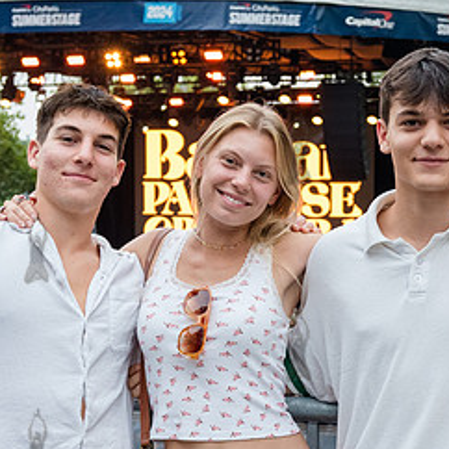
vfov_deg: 19.8
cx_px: 299
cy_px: 325
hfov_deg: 19.9
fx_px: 1277
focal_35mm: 87
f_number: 4
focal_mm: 34
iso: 2000
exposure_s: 1/250
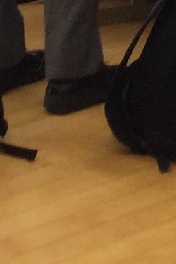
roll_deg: -0.9
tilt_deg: -2.1
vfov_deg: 7.4
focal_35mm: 253
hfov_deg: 5.3
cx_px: 401
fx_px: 1857
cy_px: -472
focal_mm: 3.3
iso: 25
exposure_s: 1/60
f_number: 2.4
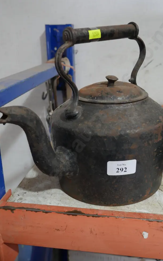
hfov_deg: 32.0
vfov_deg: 49.3
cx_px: 88
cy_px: 133
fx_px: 284
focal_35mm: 40
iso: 640
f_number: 4
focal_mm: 18
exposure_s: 1/60
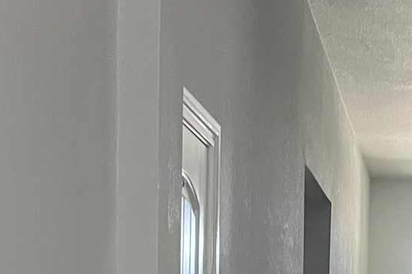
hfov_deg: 19.0
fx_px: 1167
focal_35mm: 102
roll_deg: -0.3
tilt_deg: -2.2
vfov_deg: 12.3
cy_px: 492
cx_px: 477
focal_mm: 5.7
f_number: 1.5
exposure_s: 1/42
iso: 500
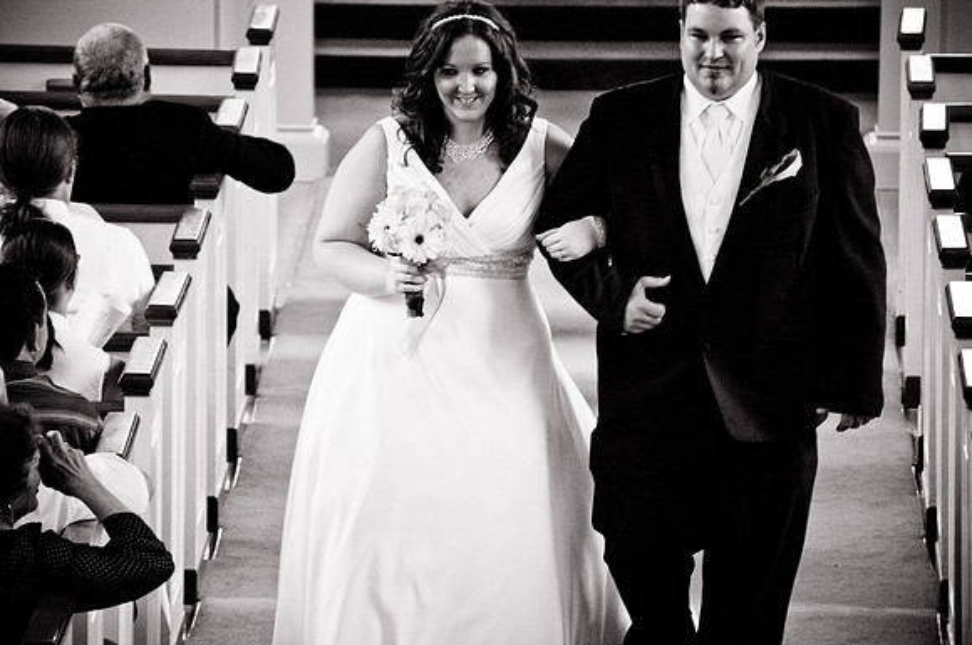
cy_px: 322
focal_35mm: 300
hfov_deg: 6.9
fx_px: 8089
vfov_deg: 4.6
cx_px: 486
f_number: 5.6
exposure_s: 1/125
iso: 1600
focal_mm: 200
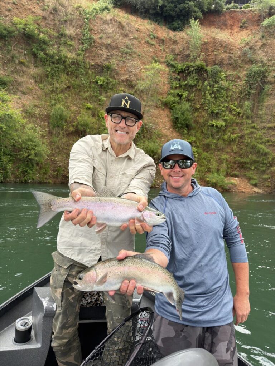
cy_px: 183
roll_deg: -3.4
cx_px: 138
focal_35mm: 24
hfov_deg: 56.8
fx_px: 254
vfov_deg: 71.6
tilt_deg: -4.1
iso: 80
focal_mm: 6.76
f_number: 1.78
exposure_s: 1/850
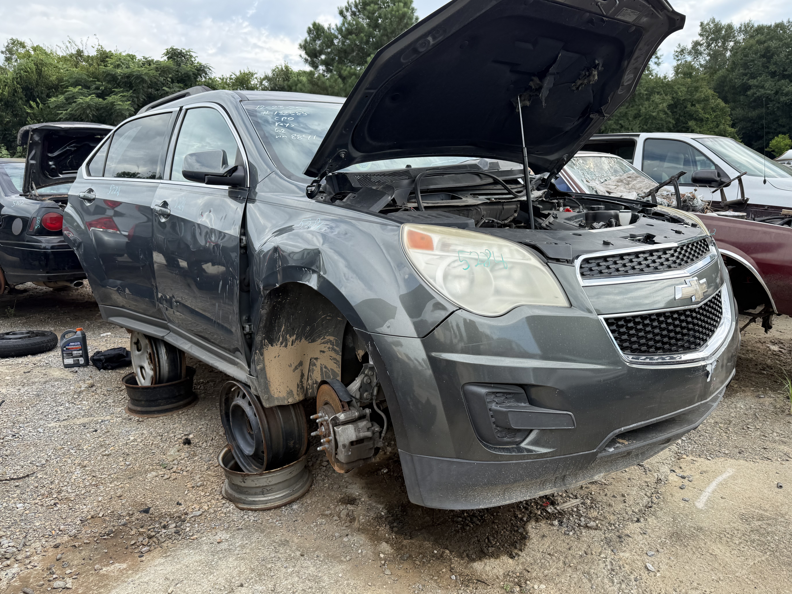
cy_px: 293
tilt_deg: -14.7
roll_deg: -0.7
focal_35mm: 25
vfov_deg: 54.9
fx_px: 572
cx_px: 410
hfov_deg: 69.4
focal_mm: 6.76
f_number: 1.78
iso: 80
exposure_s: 1/1337
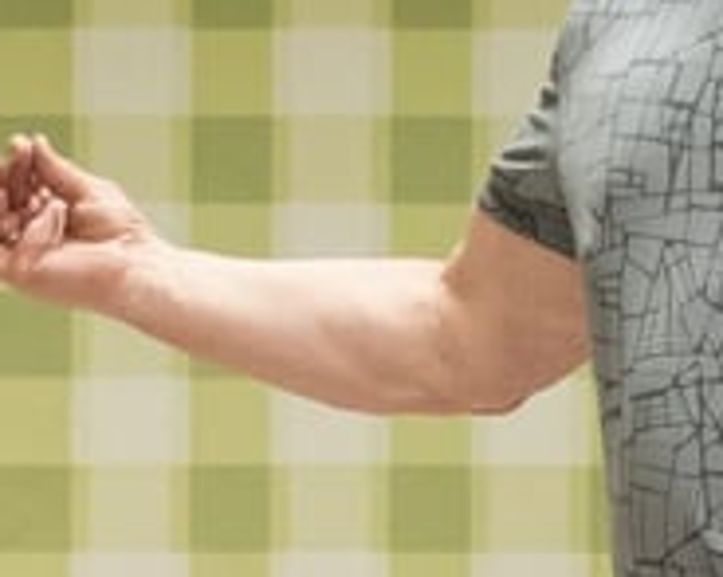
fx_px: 5881
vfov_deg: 5.6
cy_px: 771
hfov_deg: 7.0
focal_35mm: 275
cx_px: 723
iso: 1600
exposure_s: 1/100
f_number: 3.2
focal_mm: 30
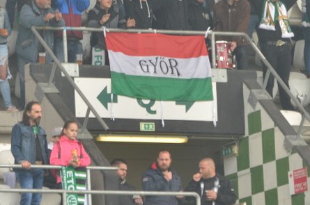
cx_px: 167
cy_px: 14
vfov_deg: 1.4
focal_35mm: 971
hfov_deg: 2.1
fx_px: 8346
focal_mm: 240
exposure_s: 1/250
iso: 500
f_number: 6.3
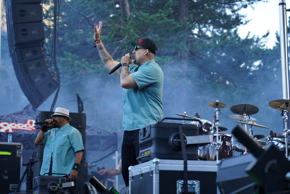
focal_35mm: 105
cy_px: 97
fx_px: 846
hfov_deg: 19.5
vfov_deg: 13.0
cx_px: 145
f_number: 4
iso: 320
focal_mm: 105
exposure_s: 1/160
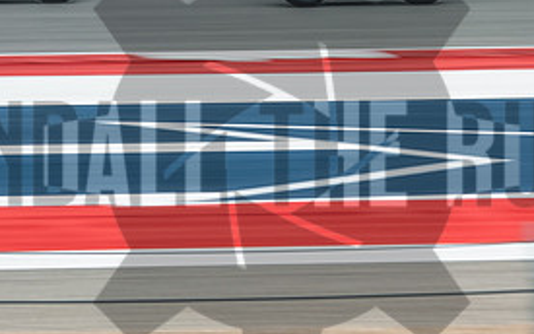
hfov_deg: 2.5
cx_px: 464
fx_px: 12446
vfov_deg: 1.5
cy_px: 196
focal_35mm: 855
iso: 160
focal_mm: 200
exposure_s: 1/60
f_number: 4.5
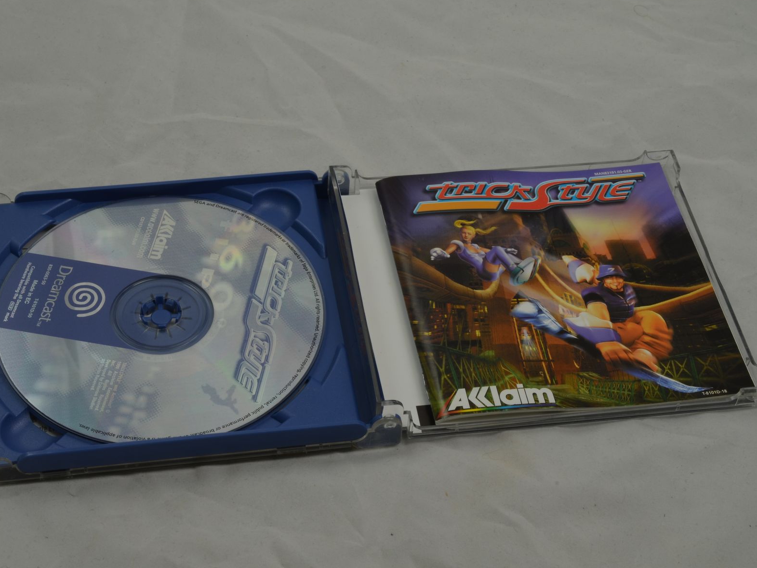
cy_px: 281
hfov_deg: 29.4
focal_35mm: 66
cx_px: 345
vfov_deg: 22.3
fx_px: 1443
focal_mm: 40
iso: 100
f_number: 20
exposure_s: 1/3
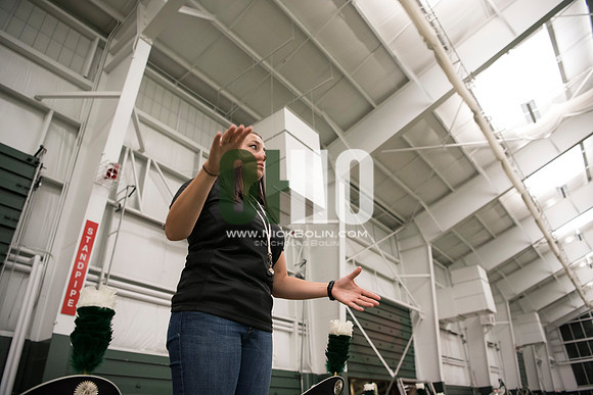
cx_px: 296
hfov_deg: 73.7
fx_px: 395
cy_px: 198
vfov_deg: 53.2
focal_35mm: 24
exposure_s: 1/200
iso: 3200
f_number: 3.2
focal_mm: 24
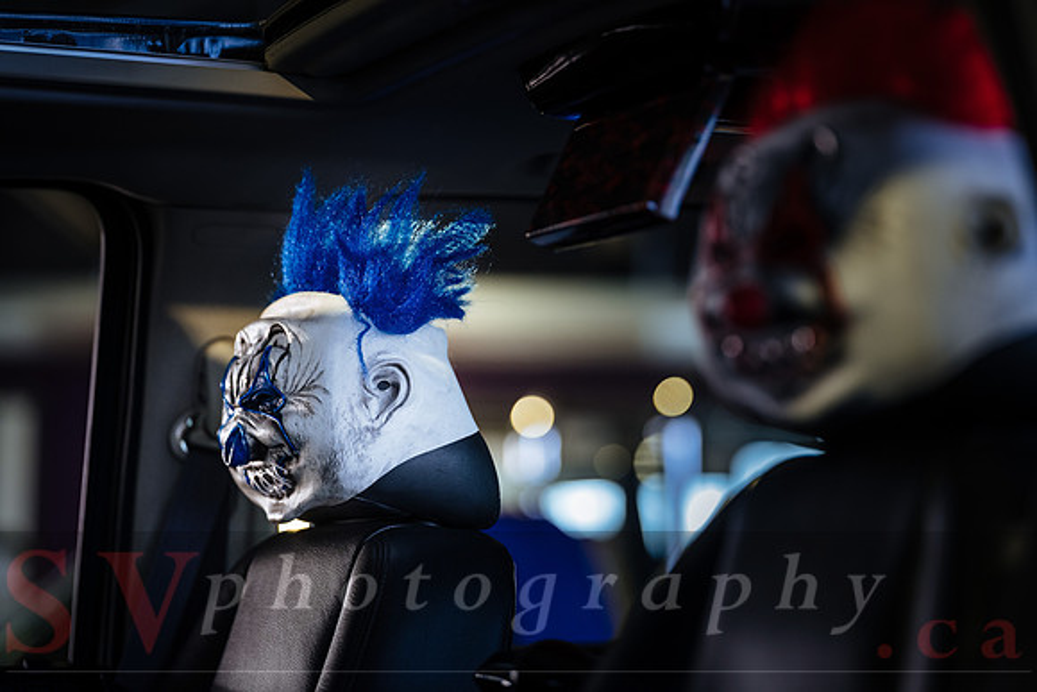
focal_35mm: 101
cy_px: 258
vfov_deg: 13.6
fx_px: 2906
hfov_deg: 20.2
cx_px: 578
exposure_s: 1/60
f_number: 2
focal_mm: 110
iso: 800
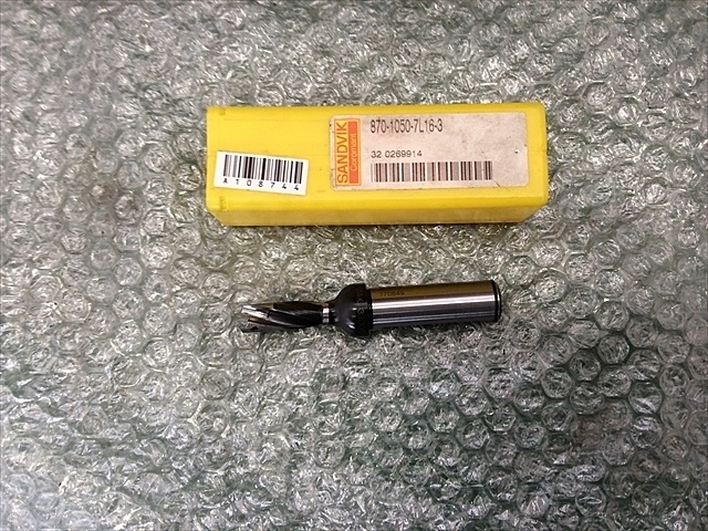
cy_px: 266
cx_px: 354
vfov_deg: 44.2
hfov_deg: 56.8
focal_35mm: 32
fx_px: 654
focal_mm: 3.3
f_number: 2.4
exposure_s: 1/24
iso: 40
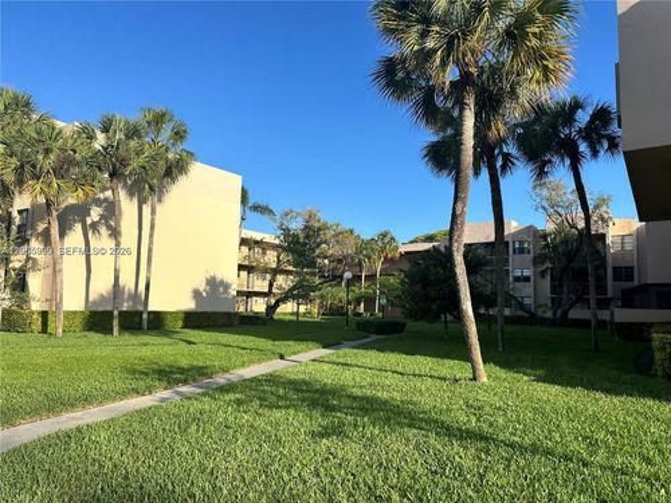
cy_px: 252
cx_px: 336
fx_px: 465
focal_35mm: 24
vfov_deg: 56.8
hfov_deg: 71.6
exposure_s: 1/3472
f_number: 1.78
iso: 80
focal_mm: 6.86
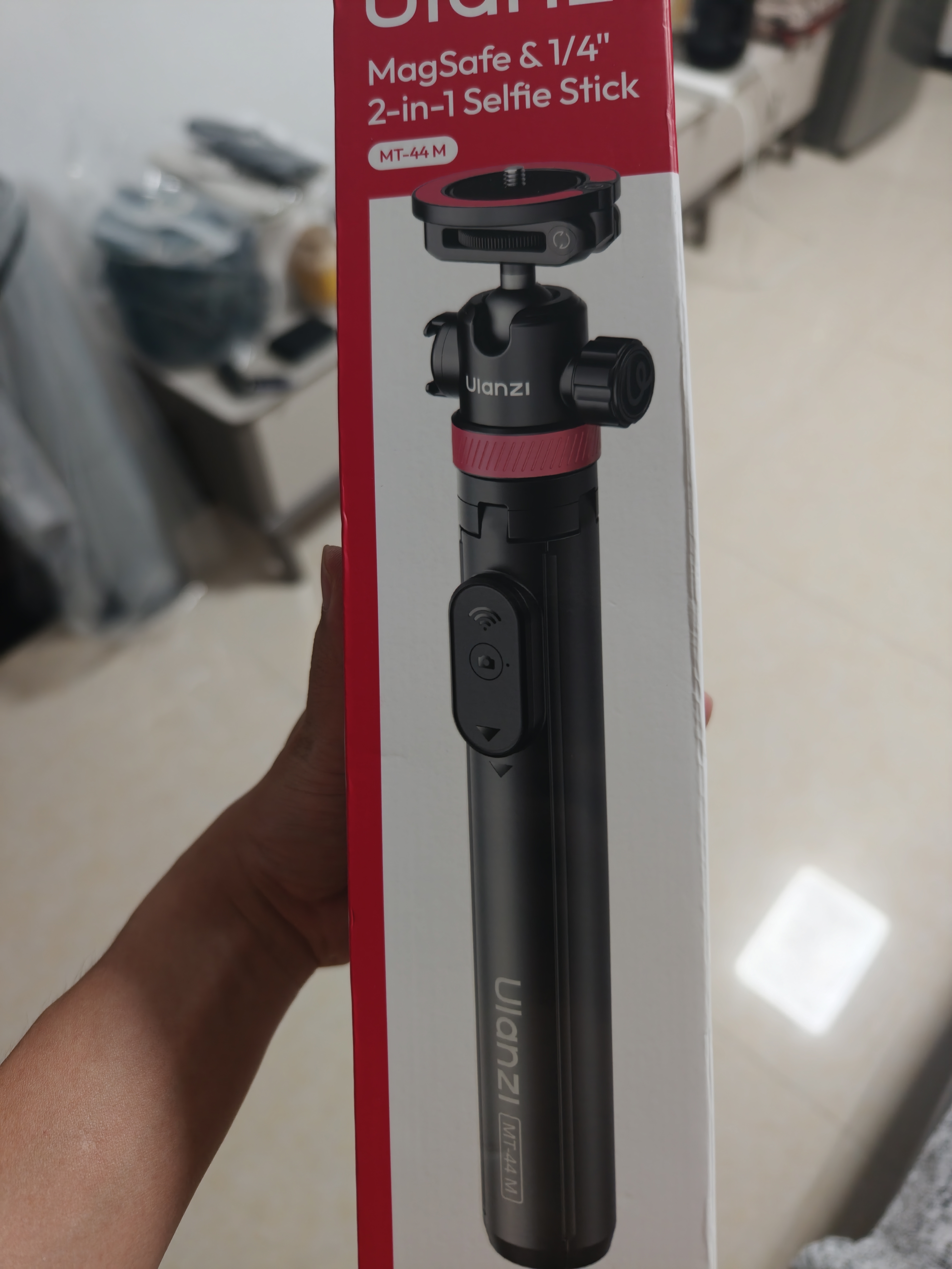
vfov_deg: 73.9
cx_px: 476
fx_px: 843
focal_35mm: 23
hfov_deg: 58.9
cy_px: 634
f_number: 1.8
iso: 1000
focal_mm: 8.67
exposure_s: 1/72
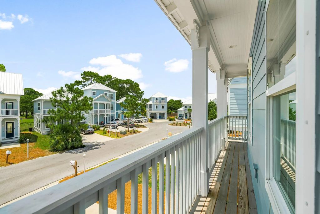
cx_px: 160
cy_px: 107
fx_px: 142
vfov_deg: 73.8
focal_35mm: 16
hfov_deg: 96.7
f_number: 5.6
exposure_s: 1/800
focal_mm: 16
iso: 400
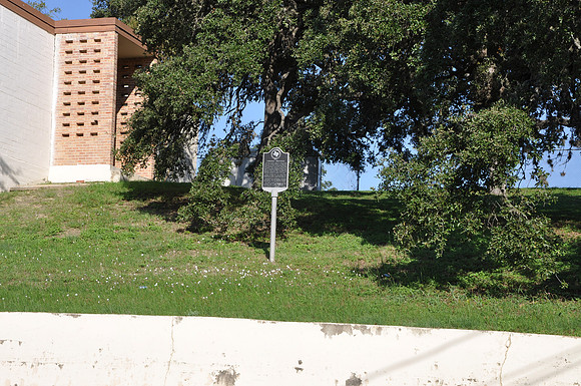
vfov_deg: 20.1
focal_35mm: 68
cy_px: 193
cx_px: 290
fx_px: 1088
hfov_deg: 29.9
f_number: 11
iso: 200
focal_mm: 45
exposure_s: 1/125
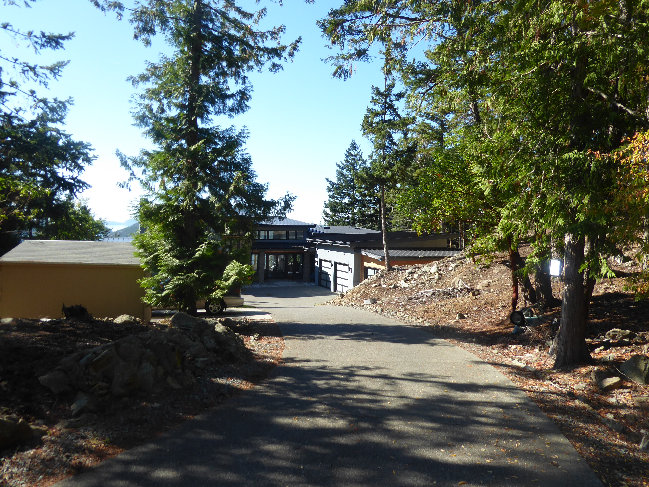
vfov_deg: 53.1
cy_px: 248
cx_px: 319
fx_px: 487
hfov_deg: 67.3
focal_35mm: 26
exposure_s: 1/320
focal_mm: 4.3
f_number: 3.3
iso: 80
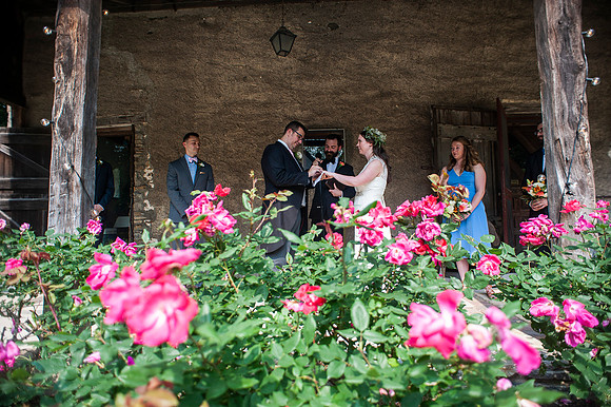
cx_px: 306
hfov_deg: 84.0
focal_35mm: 20
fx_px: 339
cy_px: 204
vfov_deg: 61.9
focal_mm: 20
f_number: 3.2
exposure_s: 1/800
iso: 320
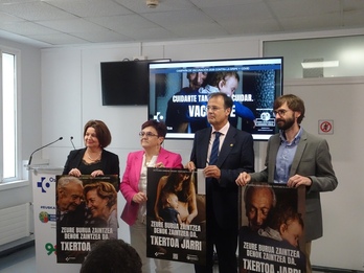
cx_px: 182
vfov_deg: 36.0
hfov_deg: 46.8
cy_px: 136
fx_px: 421
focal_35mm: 40
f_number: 4
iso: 800
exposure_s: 1/100
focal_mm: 6.8
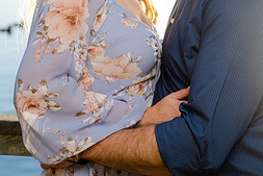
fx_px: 987
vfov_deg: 10.1
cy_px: -15
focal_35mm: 135
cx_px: 140
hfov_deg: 15.2
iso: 50
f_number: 4
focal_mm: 59
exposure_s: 1/250
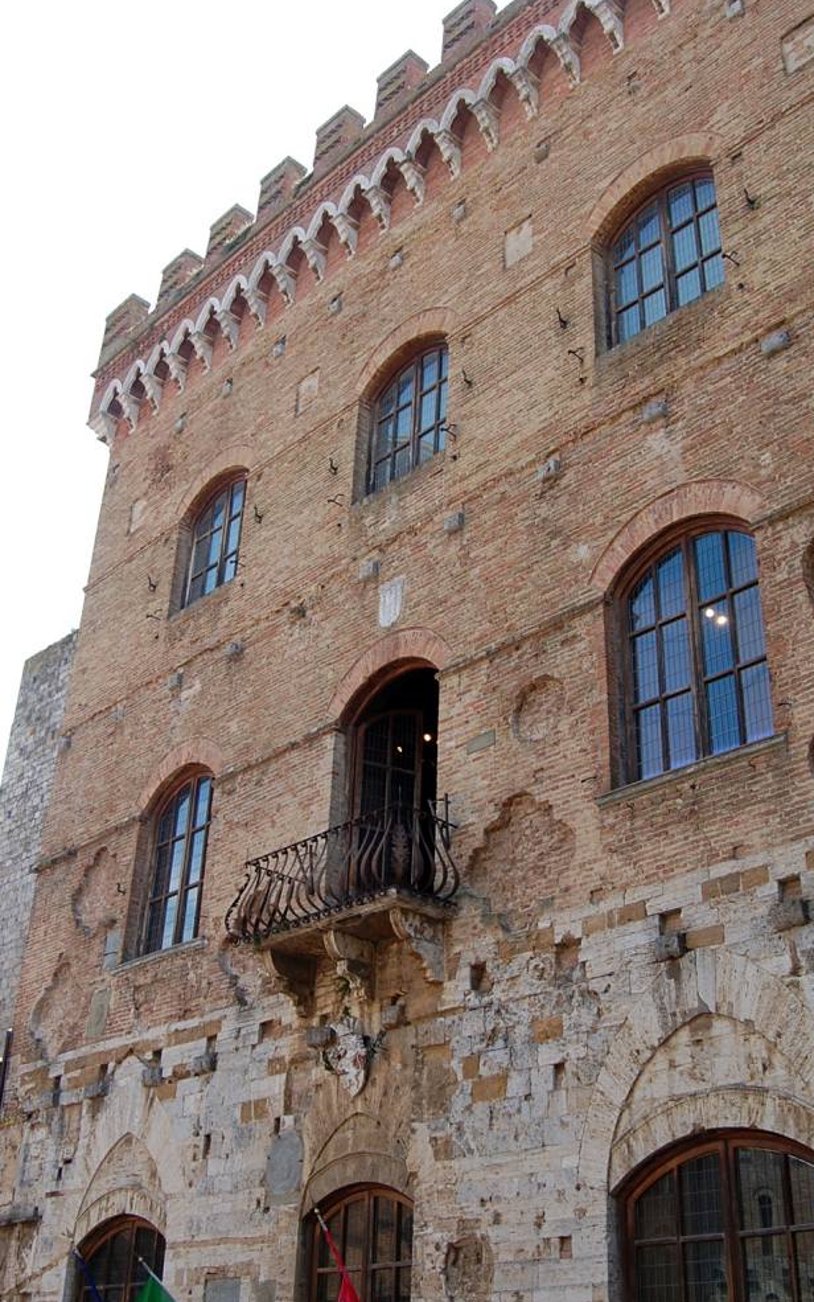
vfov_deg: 49.3
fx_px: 1419
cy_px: 652
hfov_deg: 32.0
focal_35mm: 40
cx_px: 415
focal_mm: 26
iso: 400
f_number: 10
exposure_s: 1/160
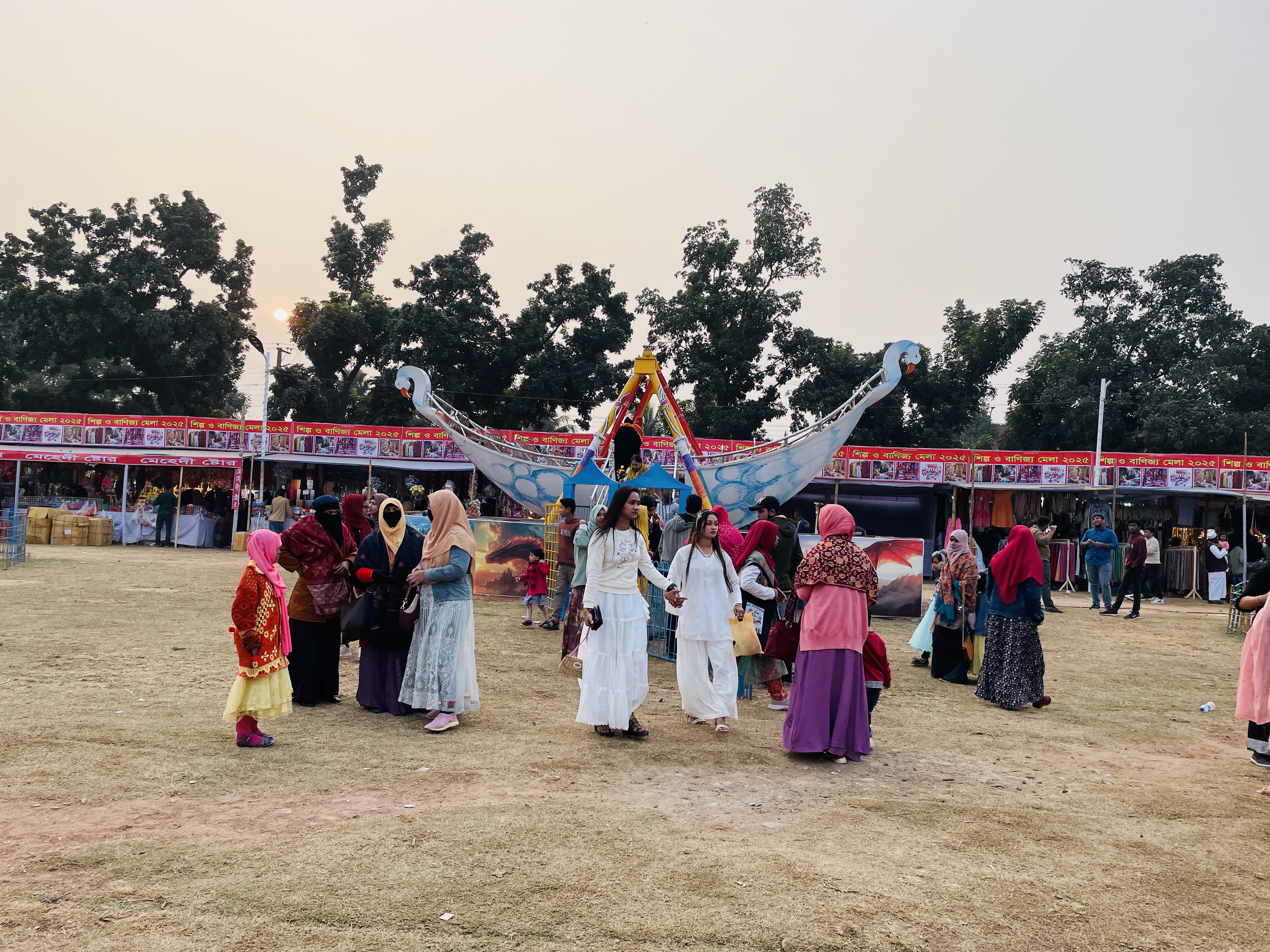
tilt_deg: +0.9
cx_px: 635
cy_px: 476
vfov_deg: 53.1
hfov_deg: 67.3
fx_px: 954
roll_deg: -2.6
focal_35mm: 26
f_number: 1.6
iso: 32
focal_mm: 4.2
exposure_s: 1/1147
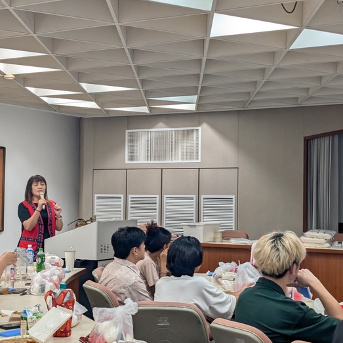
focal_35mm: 58
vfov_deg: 29.6
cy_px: 172
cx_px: 181
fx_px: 650
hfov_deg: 29.5
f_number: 1.68
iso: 136
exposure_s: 1/120
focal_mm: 6.9
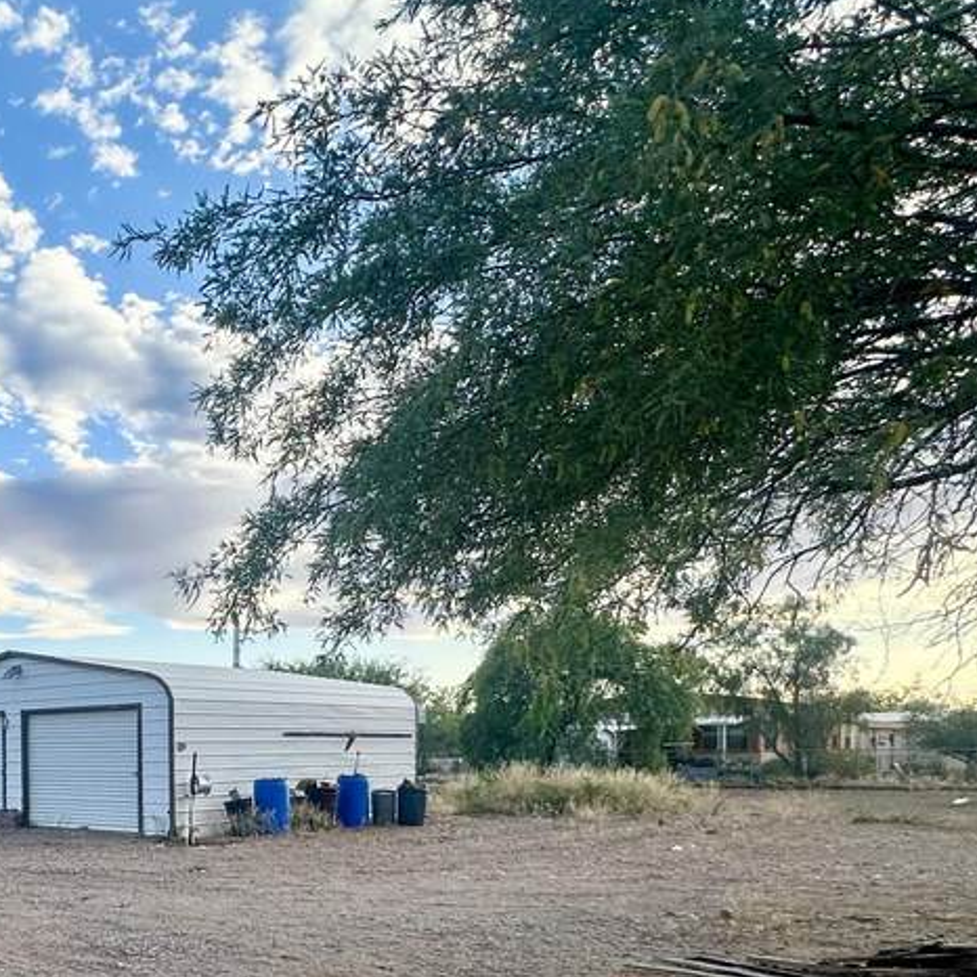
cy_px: 780
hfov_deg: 40.5
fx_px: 1086
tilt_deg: -0.7
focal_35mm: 34
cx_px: -63
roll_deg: +0.5
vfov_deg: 46.0
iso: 40
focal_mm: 2.22
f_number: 2.2
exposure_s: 1/824
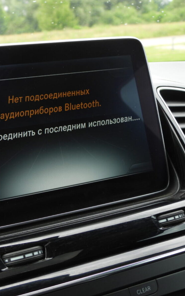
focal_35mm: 71
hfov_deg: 18.2
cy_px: 148
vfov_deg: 29.0
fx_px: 572
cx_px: 41
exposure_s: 1/60
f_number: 3.2
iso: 100
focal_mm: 9
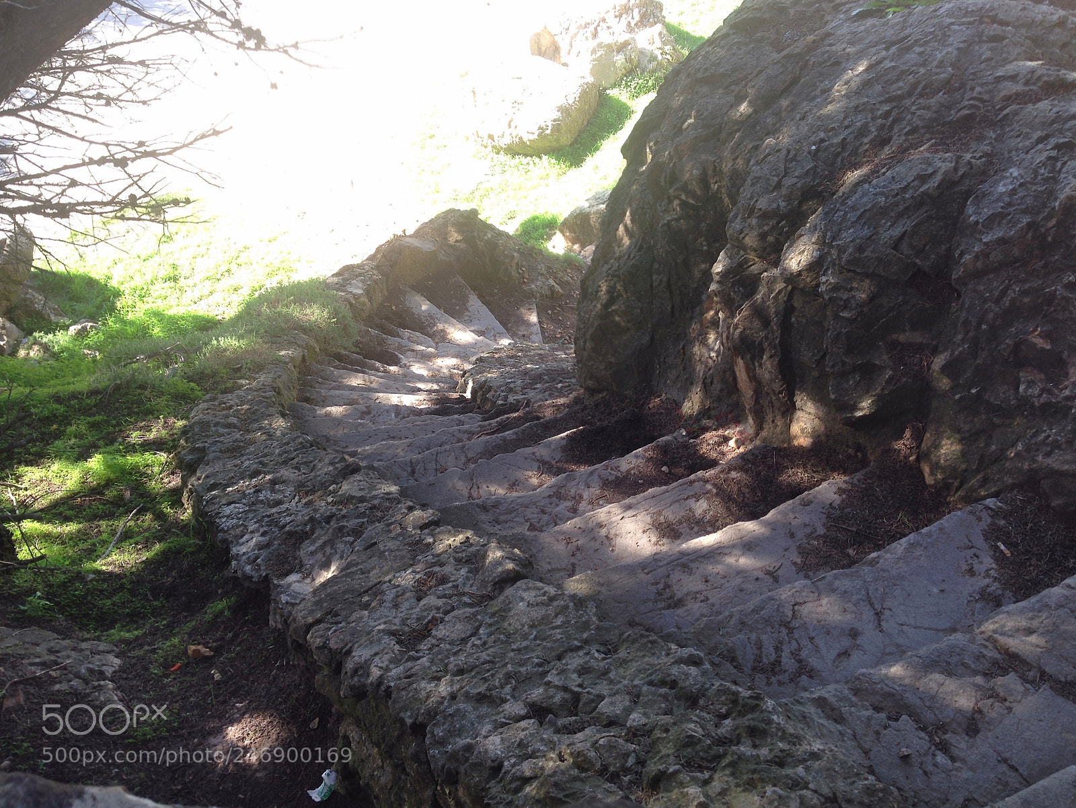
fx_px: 1026
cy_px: 404
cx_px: 538
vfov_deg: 43.0
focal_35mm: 33
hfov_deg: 55.3
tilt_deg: -47.6
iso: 64
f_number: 2.4
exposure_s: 1/120
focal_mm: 4.12
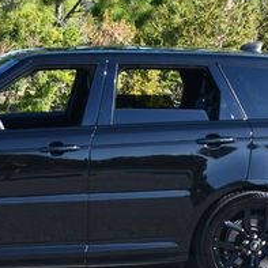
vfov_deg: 12.1
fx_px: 1261
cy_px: 97
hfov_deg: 12.1
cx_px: 45
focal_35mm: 144
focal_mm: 26
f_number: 6.3
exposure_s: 1/250
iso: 200
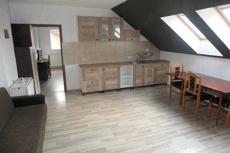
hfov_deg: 73.7
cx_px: 115
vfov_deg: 53.1
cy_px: 76
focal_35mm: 24
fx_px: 153
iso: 250
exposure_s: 1/60
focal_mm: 8.8
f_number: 3.3
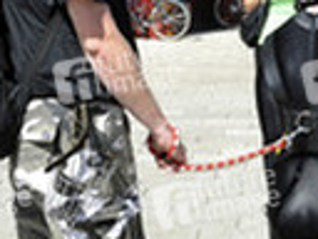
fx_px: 1084
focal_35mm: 118
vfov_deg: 12.6
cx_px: 398
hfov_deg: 15.9
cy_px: 137
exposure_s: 1/160
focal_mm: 35
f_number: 9
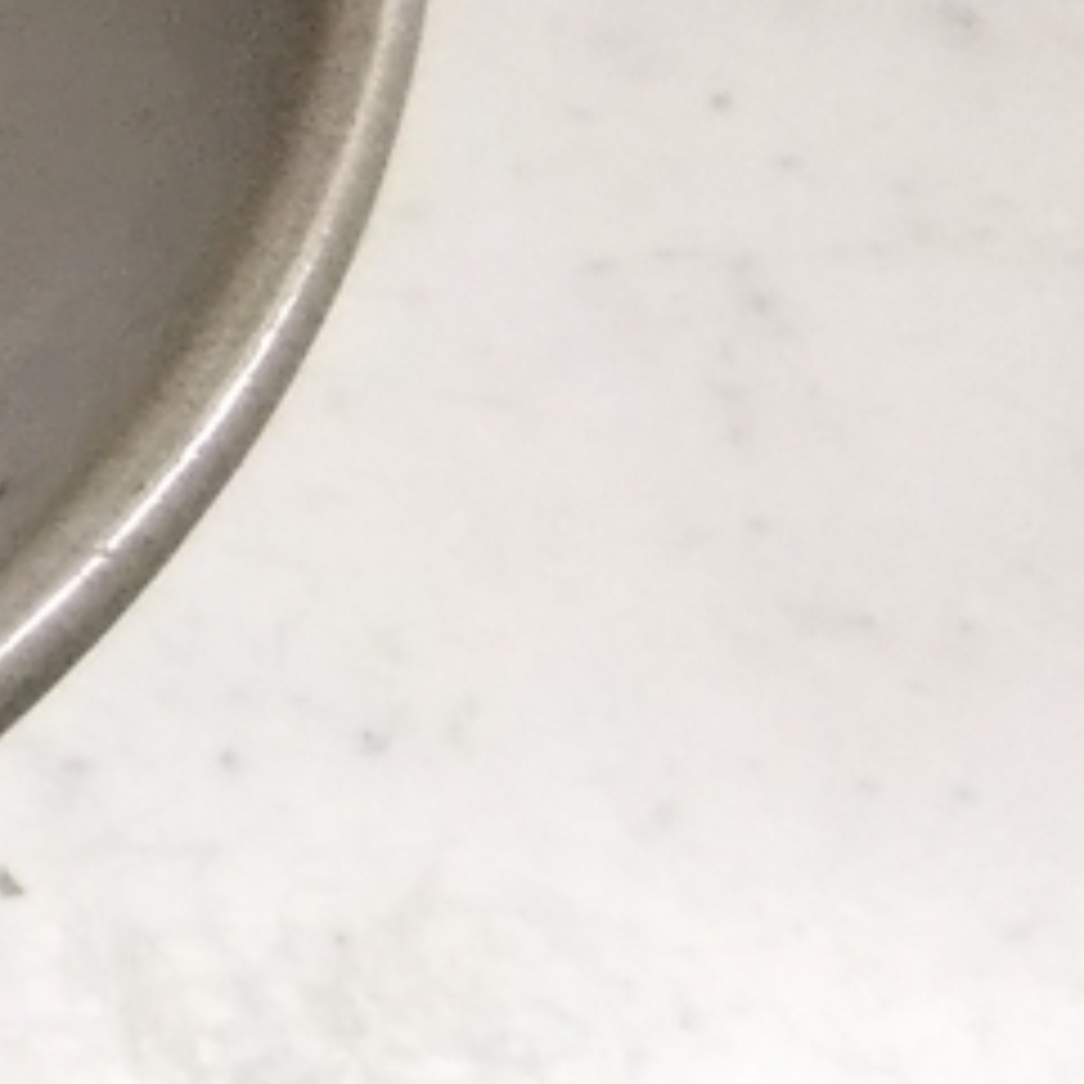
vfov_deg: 13.1
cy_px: 0
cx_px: -1448
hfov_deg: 11.2
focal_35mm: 132
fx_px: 4677
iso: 250
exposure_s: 1/33
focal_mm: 4
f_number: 2.2
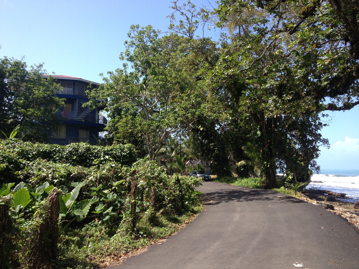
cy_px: 134
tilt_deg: +2.7
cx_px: 180
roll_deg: +0.4
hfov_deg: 52.6
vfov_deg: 40.7
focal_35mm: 35
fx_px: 363
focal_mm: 4.28
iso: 50
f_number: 2.4
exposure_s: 1/863
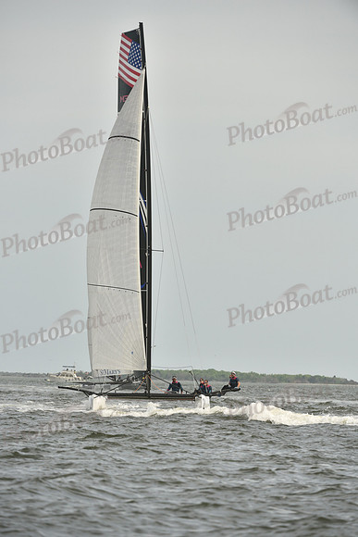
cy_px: 268
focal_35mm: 290
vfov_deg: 7.1
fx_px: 4323
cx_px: 179
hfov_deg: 4.7
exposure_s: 1/1600
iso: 320
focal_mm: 290
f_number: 6.3
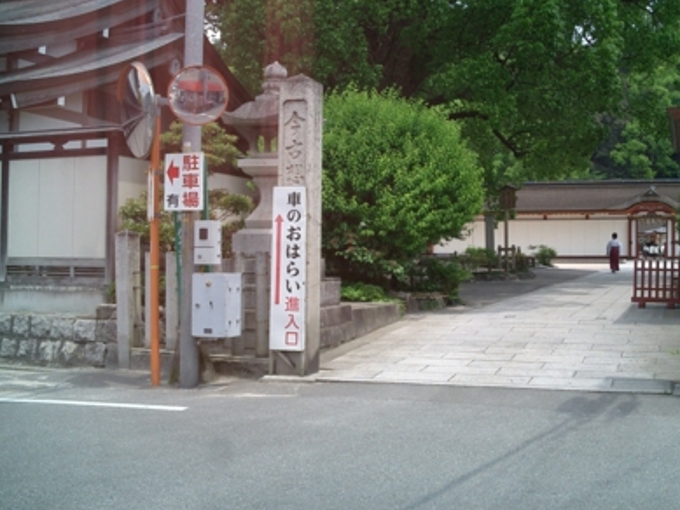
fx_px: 884
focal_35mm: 45
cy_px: 237
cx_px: 409
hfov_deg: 41.9
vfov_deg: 32.2
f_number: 4.2
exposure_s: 1/640
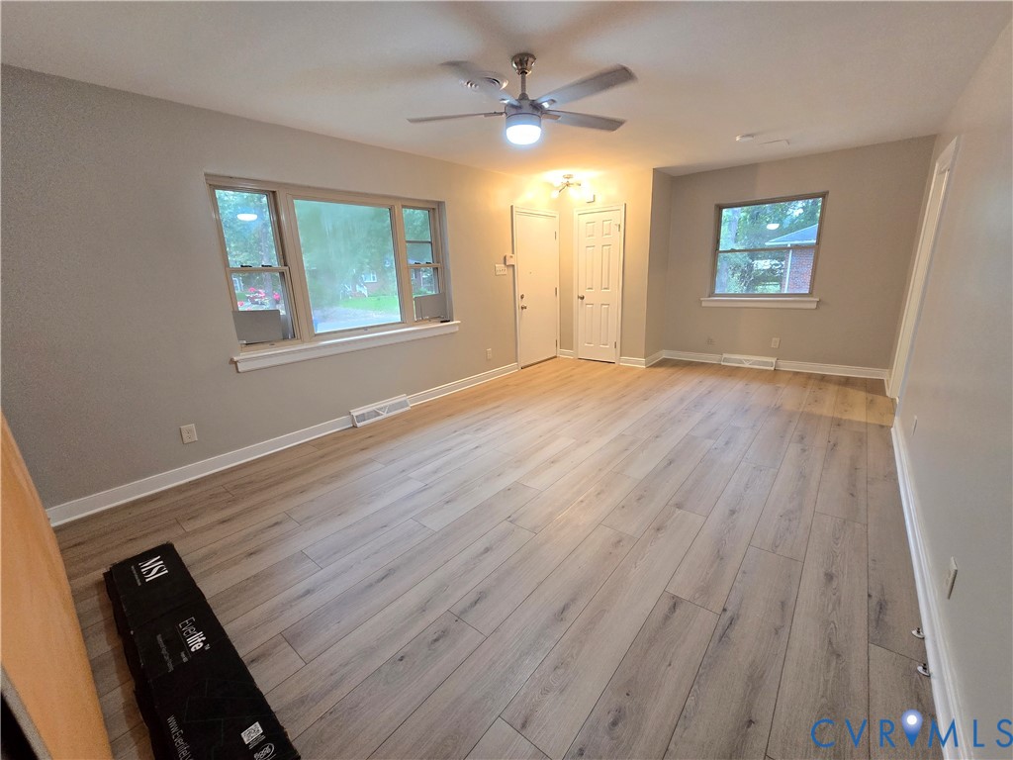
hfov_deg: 106.2
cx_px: 506
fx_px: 380
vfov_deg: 89.9
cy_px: 380
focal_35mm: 13
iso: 400
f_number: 2.2
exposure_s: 1/60
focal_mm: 2.2
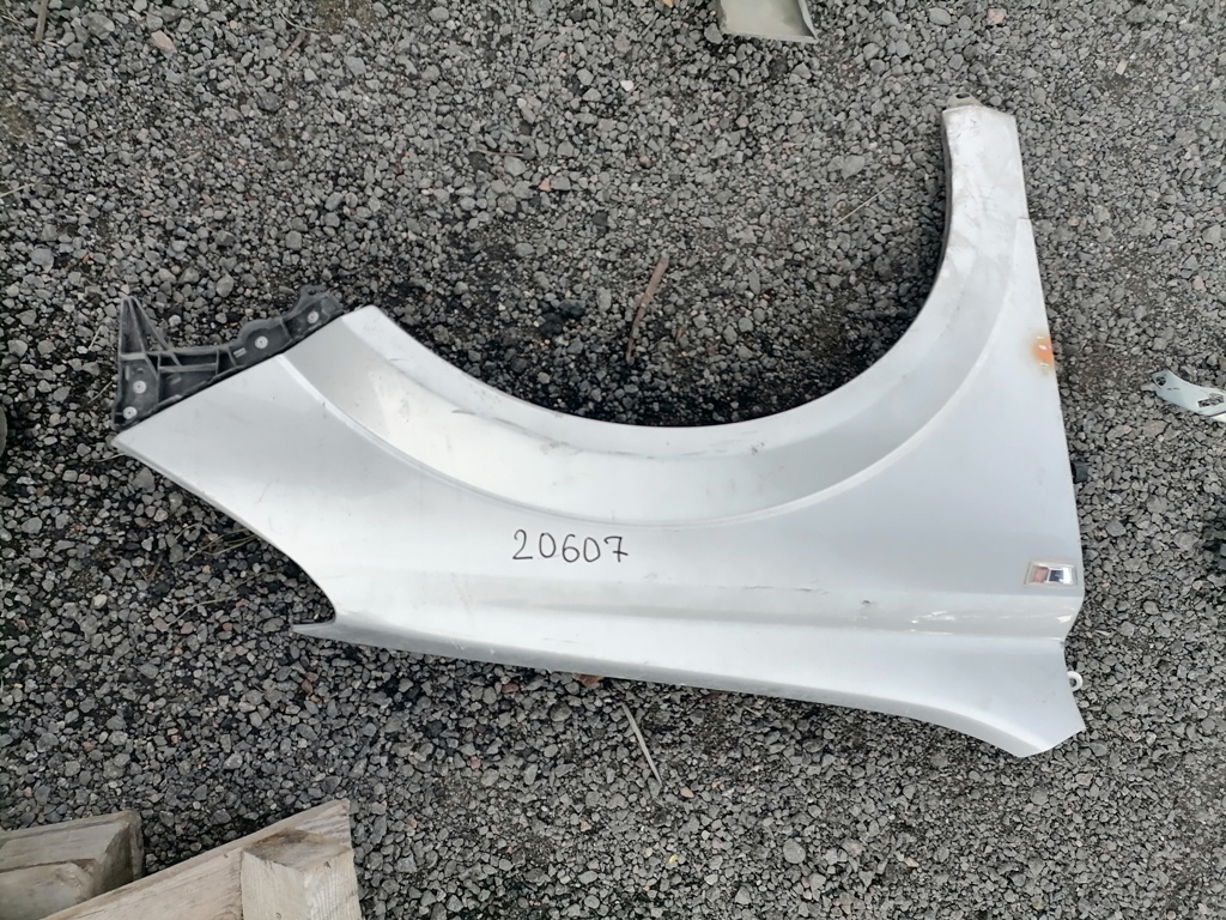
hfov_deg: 65.3
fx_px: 956
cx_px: 613
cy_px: 460
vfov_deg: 51.4
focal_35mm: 27
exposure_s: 1/464
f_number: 1.8
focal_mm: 5.4
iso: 50
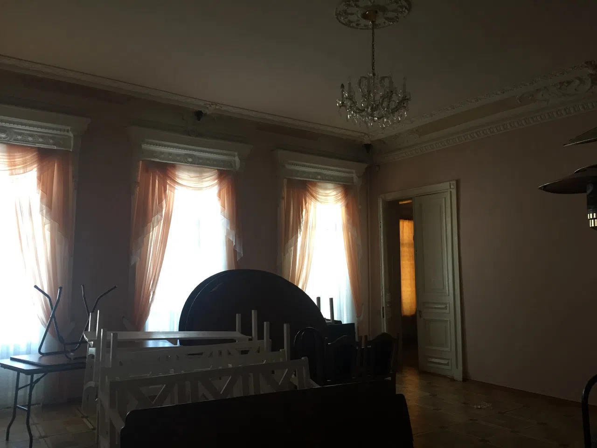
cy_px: 224
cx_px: 298
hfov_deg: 61.7
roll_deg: +2.0
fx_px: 500
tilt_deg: +3.9
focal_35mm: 29
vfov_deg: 48.2
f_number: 2.2
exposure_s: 1/33
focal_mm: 4.15
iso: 100
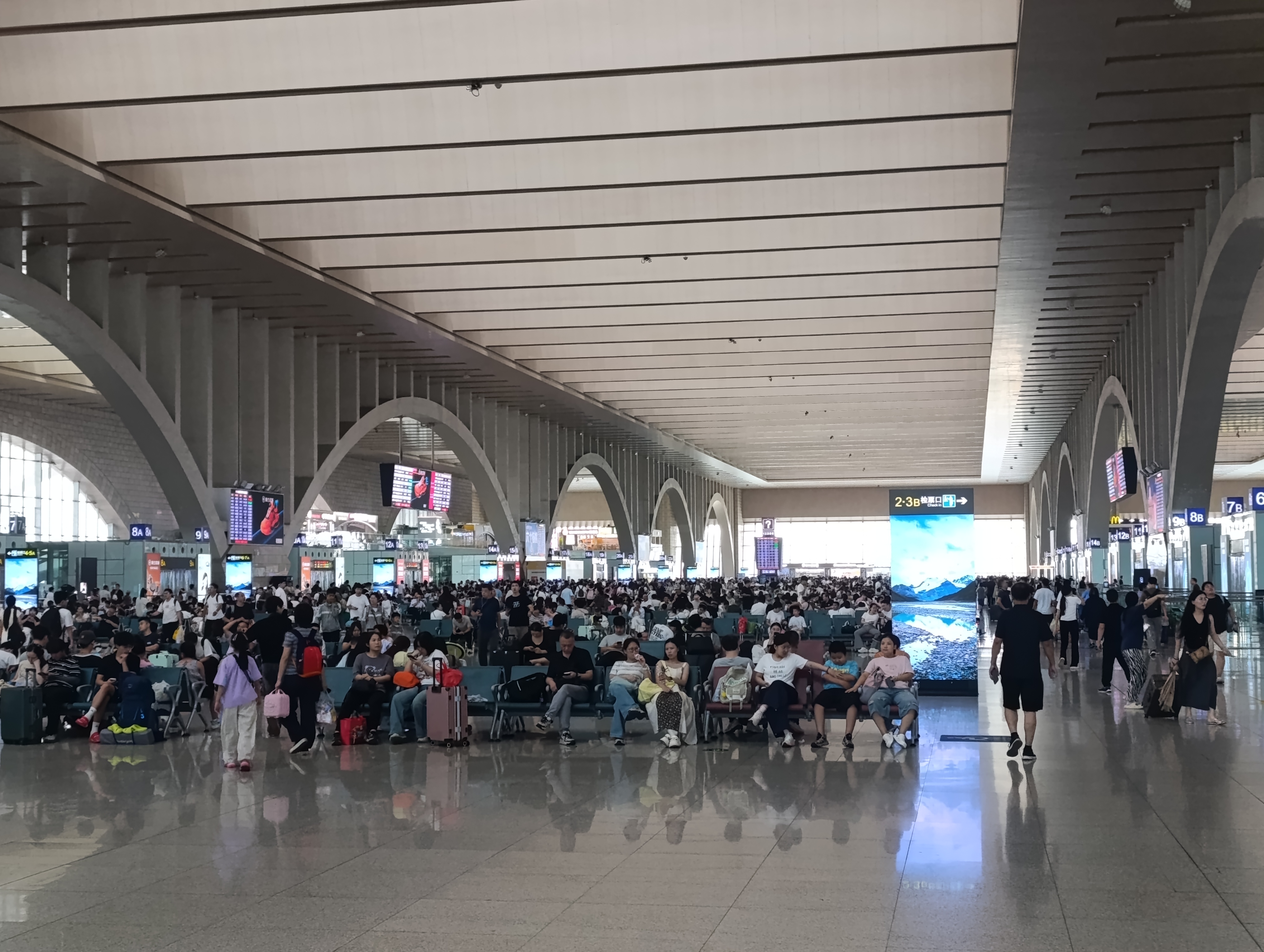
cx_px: 632
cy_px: 476
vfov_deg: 31.6
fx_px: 1682
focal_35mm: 46
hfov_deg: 41.2
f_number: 1.6
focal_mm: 6.14
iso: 800
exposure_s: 1/99.9
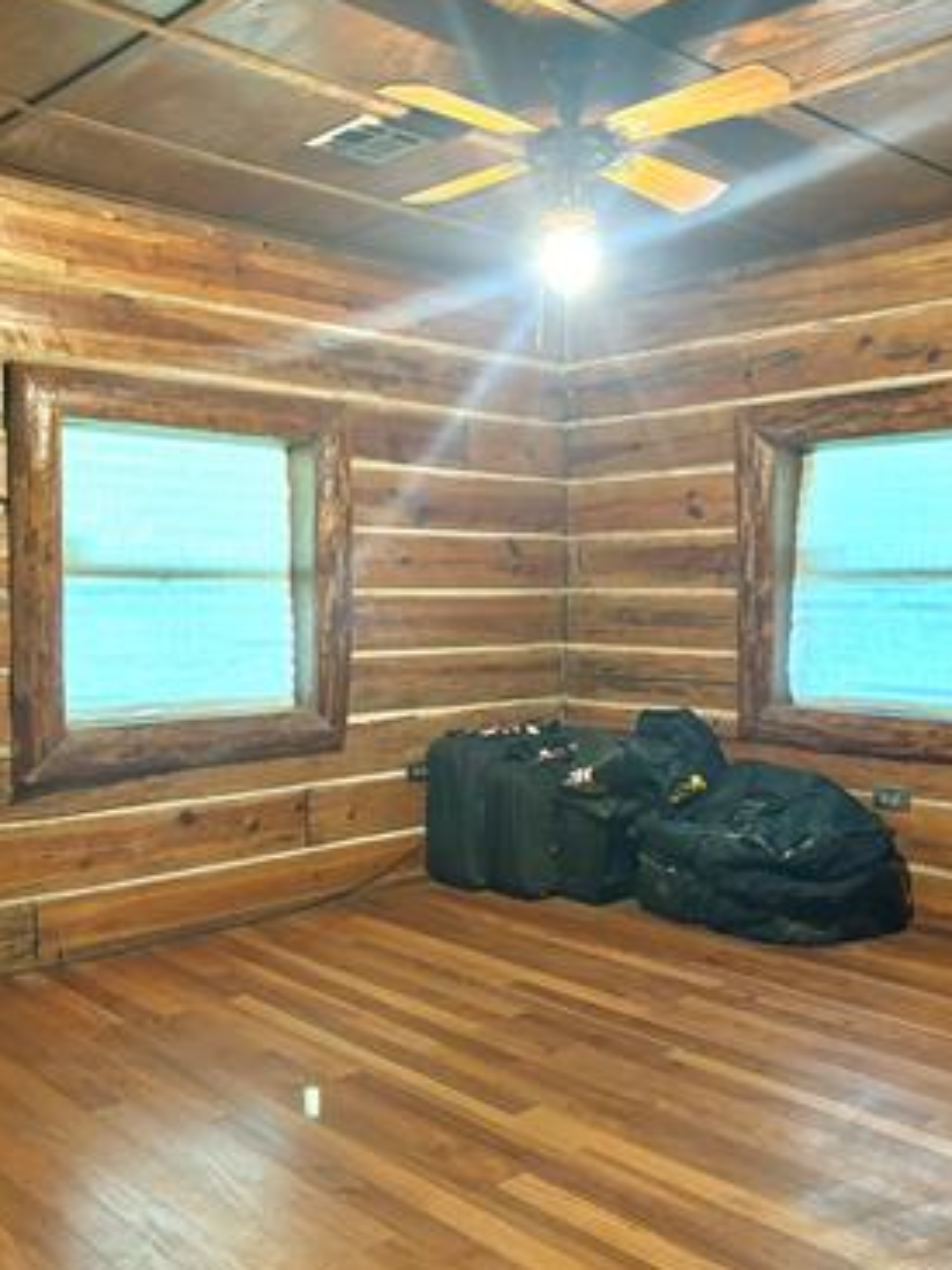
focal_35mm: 34
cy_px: 682
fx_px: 1247
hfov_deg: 41.7
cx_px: 443
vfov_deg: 53.9
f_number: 1.6
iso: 500
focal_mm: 5.96
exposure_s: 1/60
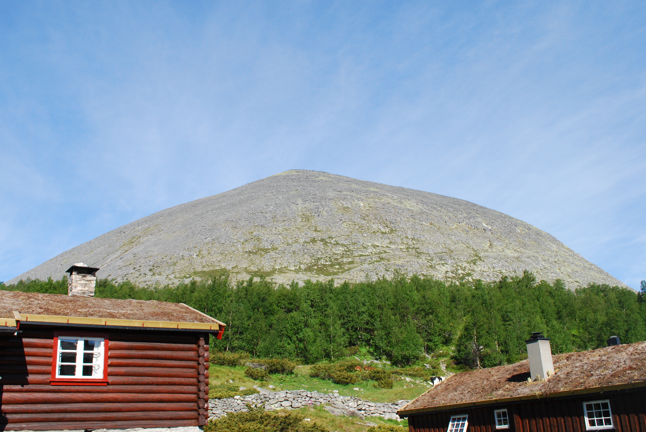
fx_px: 629
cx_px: 308
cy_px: 212
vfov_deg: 38.0
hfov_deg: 54.4
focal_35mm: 35
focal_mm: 22
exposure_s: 1/500
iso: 400
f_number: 11
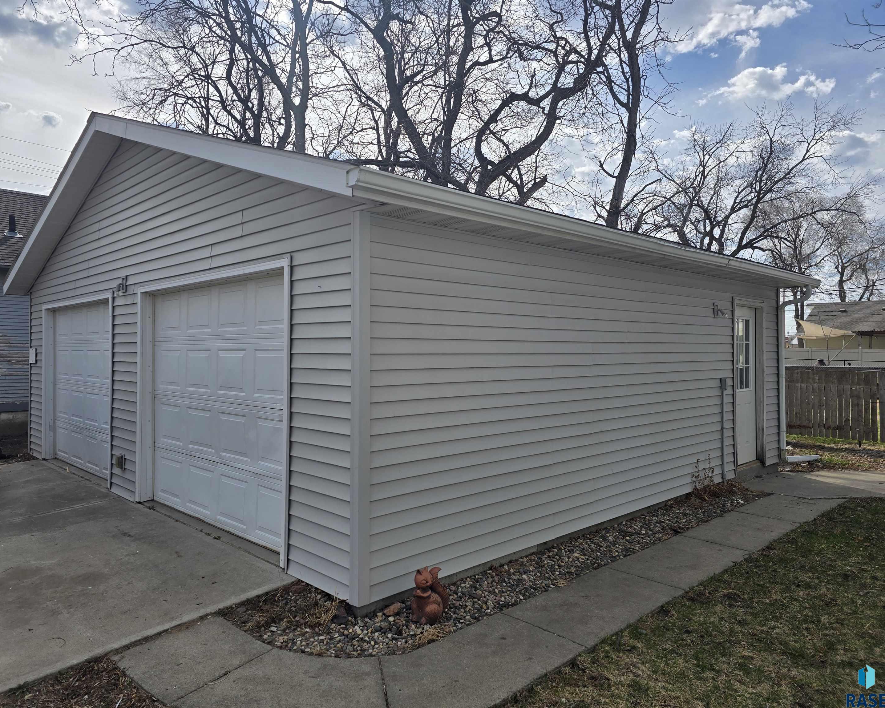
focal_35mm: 24
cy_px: 354
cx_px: 417
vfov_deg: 58.8
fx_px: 629
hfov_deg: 70.2
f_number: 1.7
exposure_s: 1/1081
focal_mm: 6.3
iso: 12
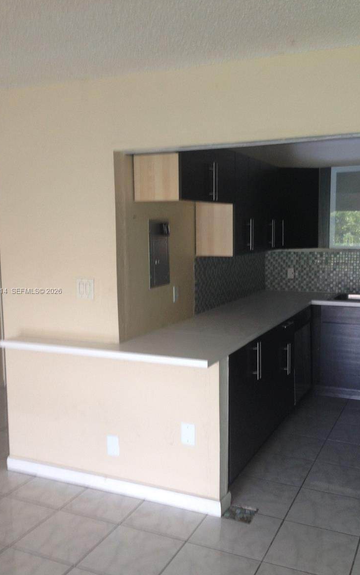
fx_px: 565
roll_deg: +0.1
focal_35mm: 36
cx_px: 192
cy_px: 291
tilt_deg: -2.7
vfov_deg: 54.0
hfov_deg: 35.3
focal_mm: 4.12
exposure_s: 1/20
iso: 80
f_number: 2.4
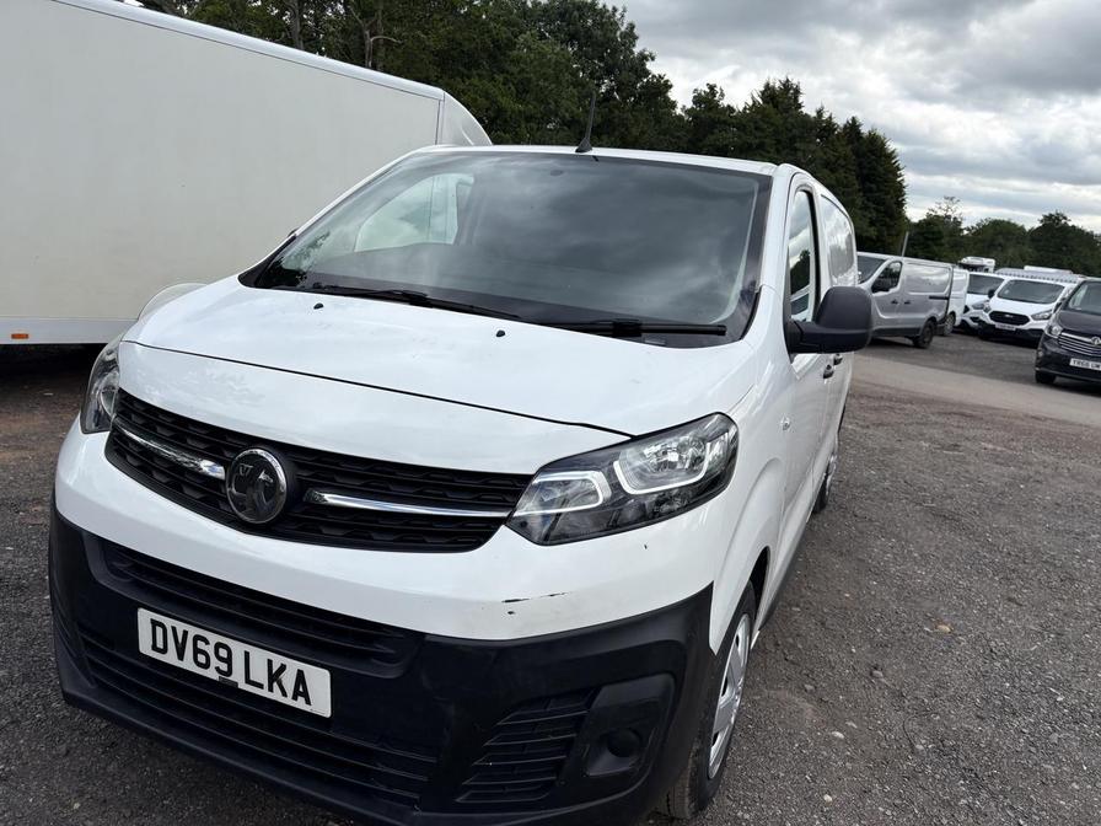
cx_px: 550
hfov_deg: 67.3
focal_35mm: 26
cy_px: 413
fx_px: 827
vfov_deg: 53.1
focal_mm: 5.96
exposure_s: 1/2639
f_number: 1.6
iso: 50
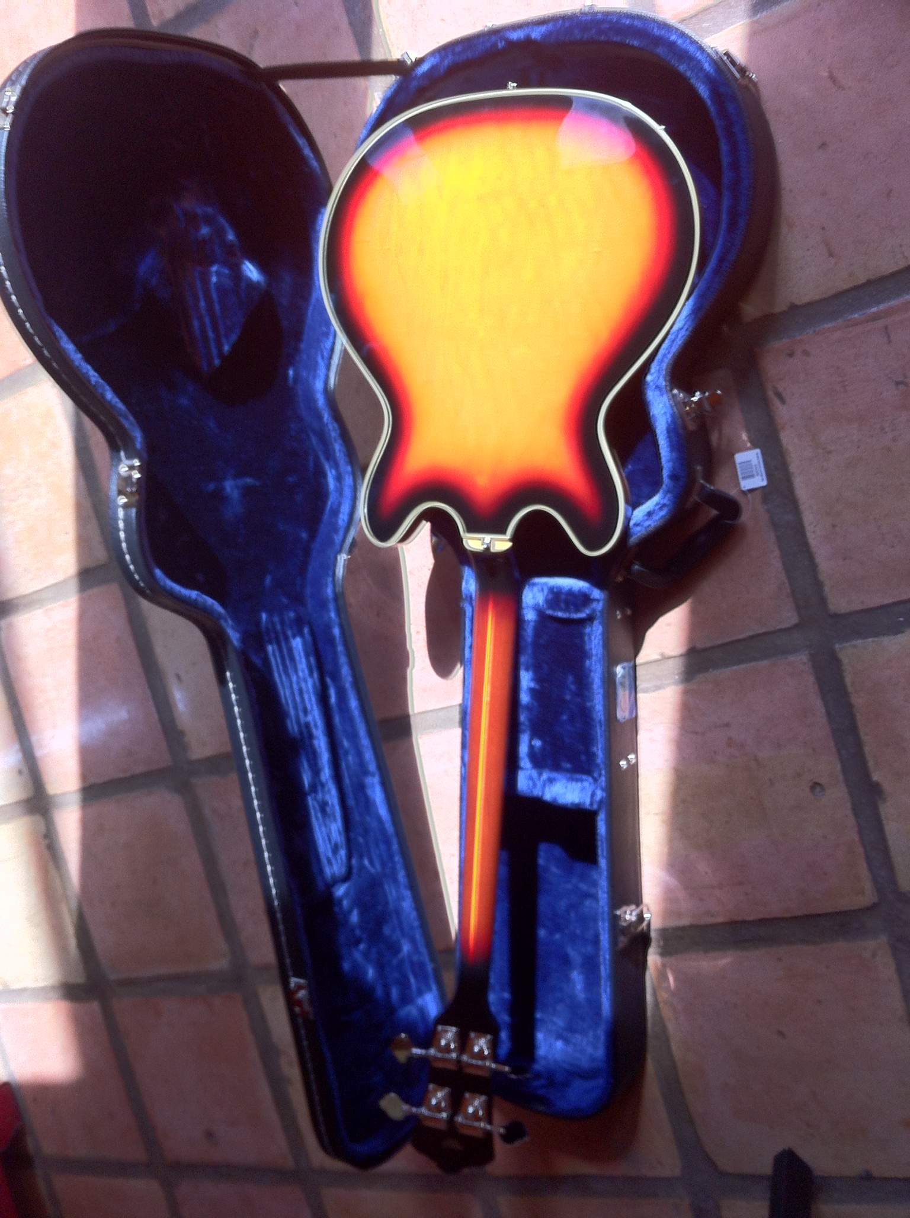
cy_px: 609
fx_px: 1230
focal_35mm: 35
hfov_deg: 40.6
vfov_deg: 52.7
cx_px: 455
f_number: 2.8
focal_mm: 3.85
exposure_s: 1/15
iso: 100
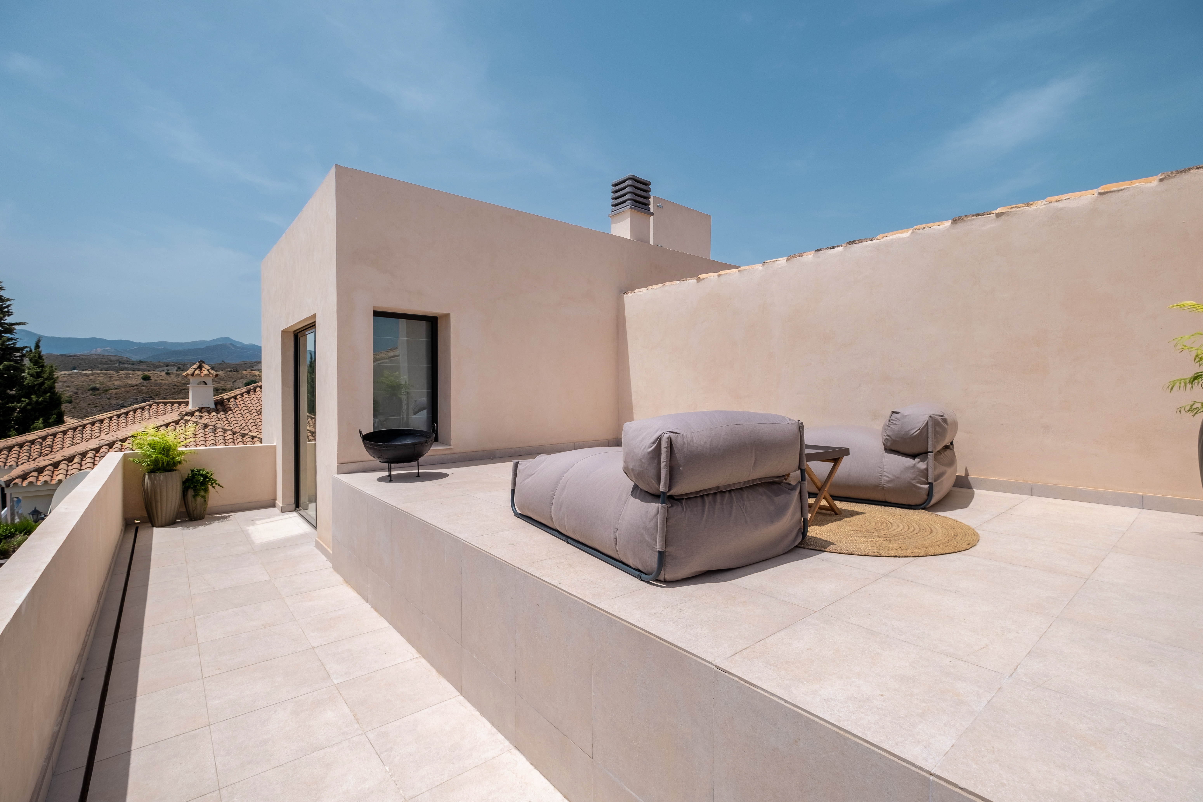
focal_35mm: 15
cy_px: 401
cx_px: 602
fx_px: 501
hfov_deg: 100.4
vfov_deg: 77.3
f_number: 4
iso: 160
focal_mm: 10
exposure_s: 1/8000
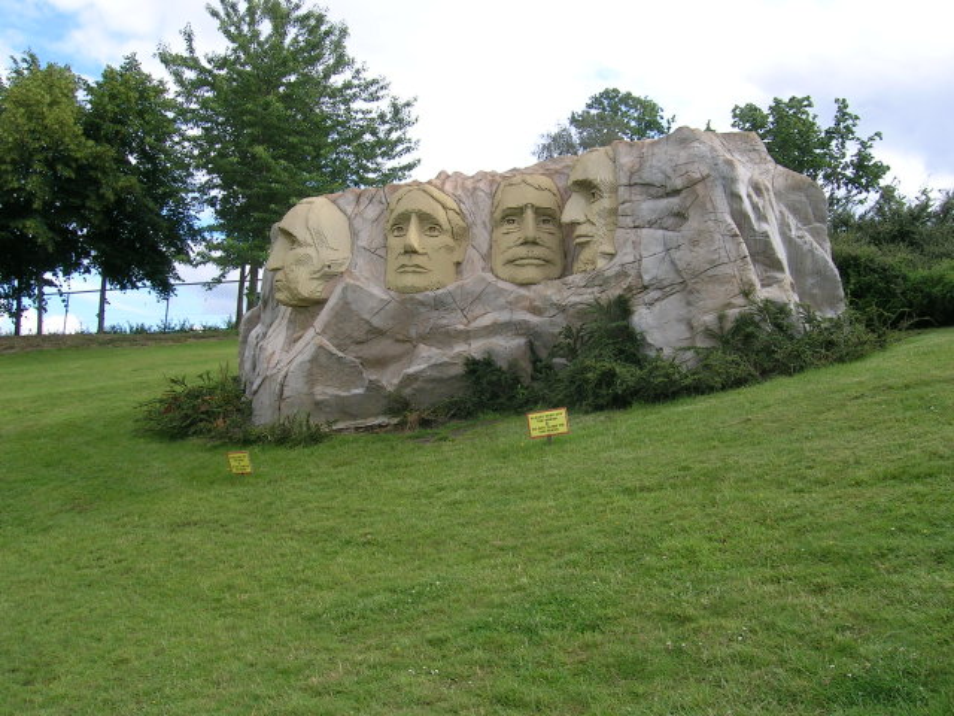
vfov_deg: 38.7
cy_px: 358
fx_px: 1020
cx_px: 477
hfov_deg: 50.1
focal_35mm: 37
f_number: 4.9
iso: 50
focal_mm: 5.7
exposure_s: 1/202
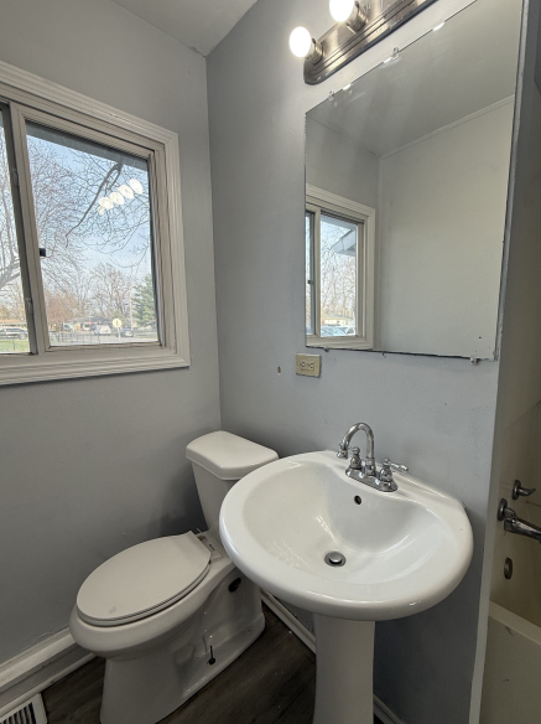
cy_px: 373
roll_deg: -0.1
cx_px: 300
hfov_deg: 77.8
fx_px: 334
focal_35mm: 16
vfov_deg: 94.5
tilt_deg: -7.7
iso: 64
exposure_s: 1/127
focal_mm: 2.22
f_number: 2.2
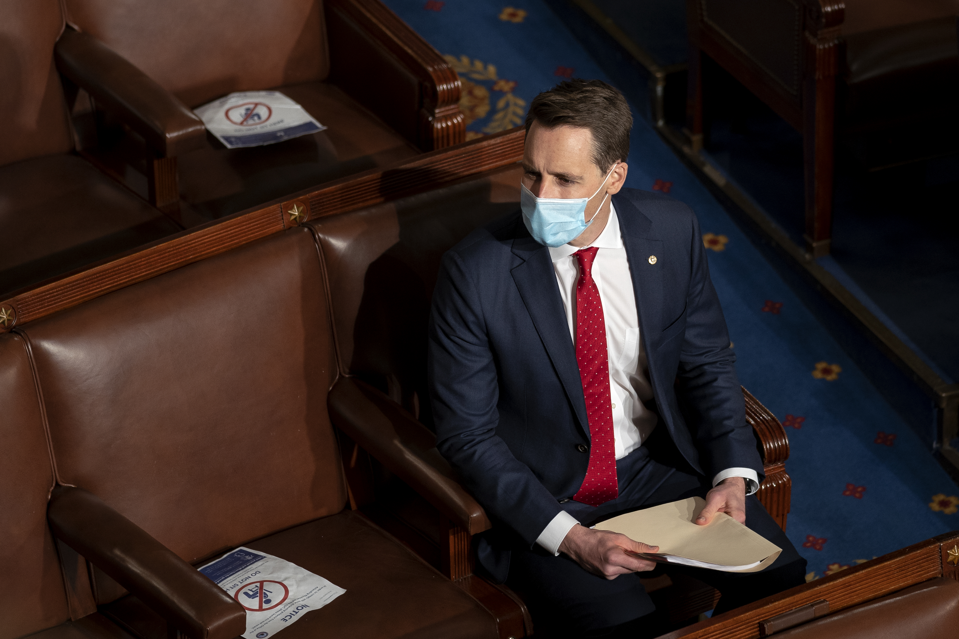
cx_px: 480
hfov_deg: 12.7
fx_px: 4315
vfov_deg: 8.5
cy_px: 320
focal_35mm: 162
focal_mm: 108
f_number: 2.8
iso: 640
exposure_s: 1/400
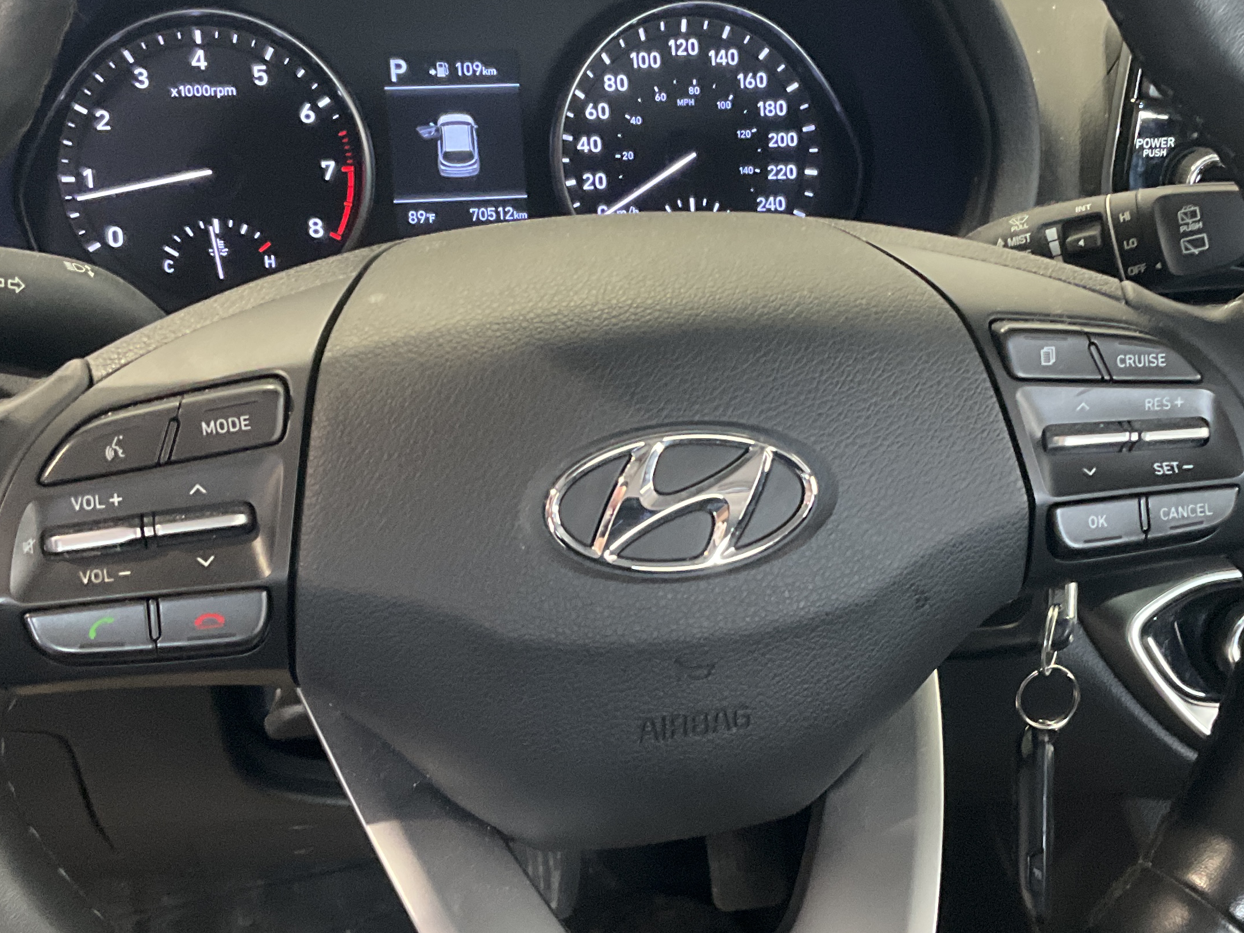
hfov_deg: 35.5
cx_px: 728
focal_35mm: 54
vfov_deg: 27.0
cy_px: 499
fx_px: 1941
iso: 320
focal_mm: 3
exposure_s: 1/51
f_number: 1.8
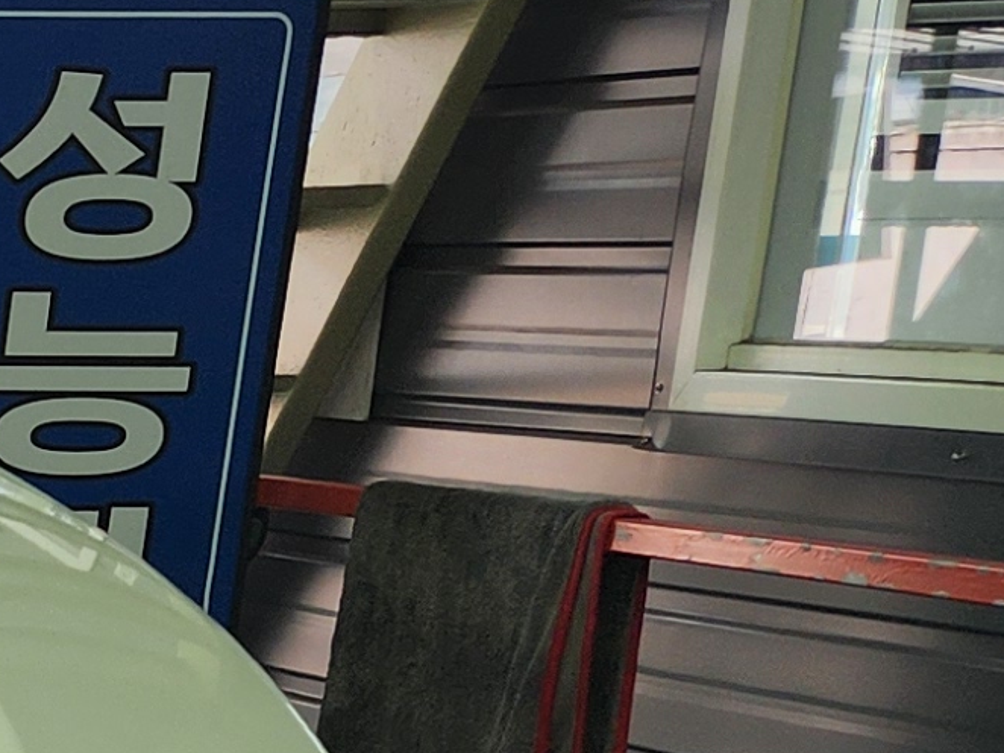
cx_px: -1476
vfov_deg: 10.0
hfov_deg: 11.5
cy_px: 1432
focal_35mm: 139
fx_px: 4030
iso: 20
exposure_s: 1/192
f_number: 1.8
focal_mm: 5.4
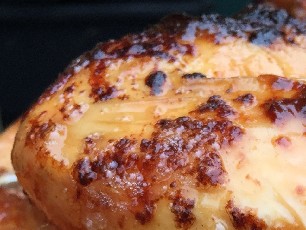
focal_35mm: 98
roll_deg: -3.1
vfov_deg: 13.8
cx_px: 339
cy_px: 383
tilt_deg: -32.3
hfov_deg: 19.2
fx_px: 866
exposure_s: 1/50
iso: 32
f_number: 2.2
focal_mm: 4.15
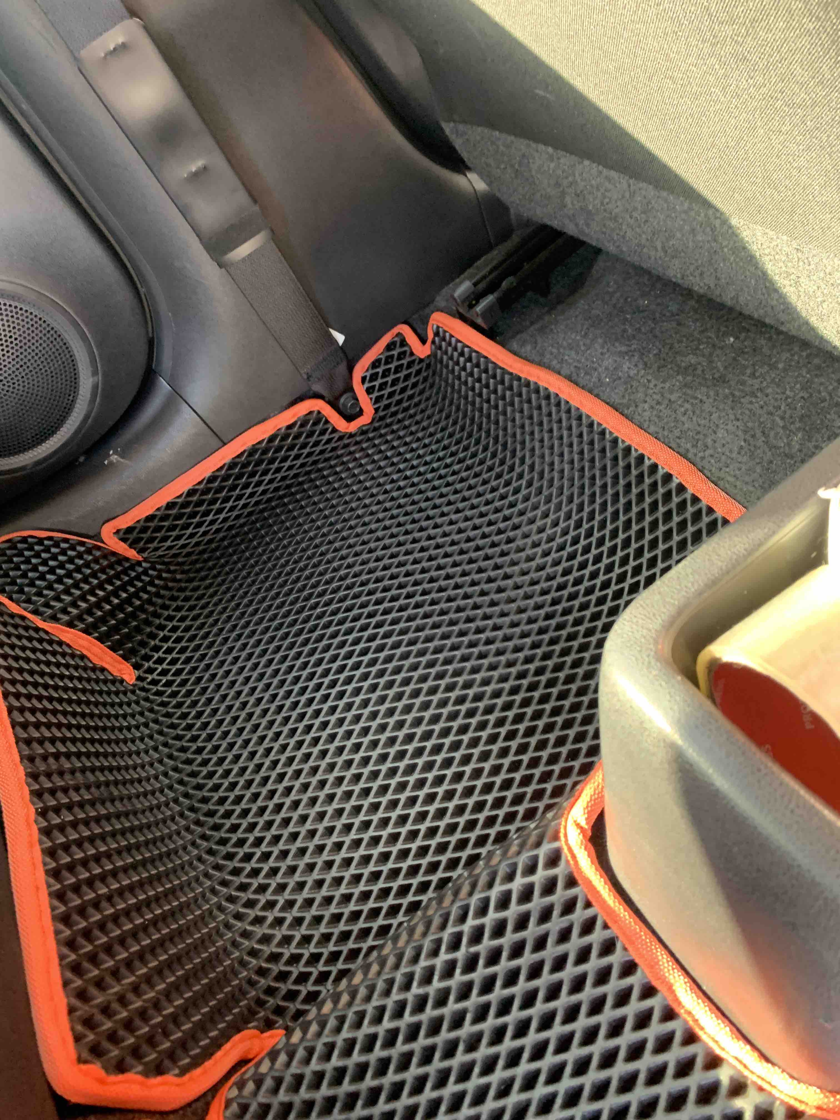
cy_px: 560
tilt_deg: -48.5
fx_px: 841
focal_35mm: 26
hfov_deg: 53.1
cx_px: 420
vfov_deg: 67.3
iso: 400
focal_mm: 4.25
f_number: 1.8
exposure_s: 1/42
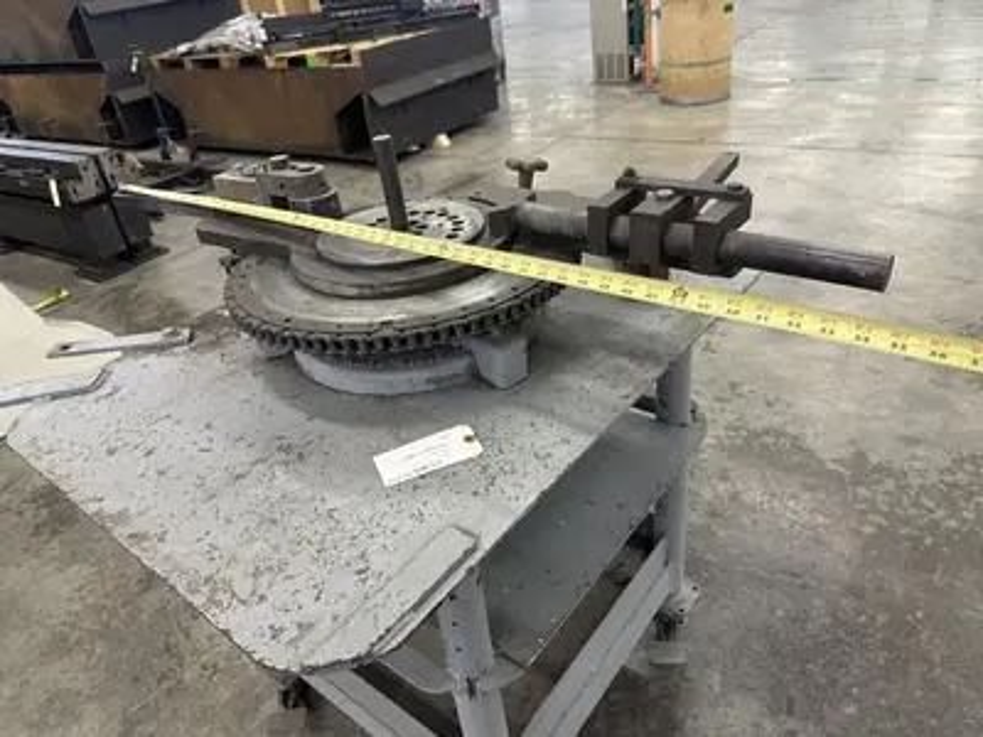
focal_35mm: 24
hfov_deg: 71.6
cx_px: 492
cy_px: 368
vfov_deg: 56.8
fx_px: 682
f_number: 1.78
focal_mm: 6.86
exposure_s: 1/60
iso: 200
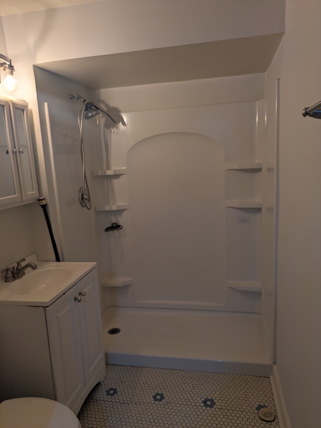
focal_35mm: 25
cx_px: 160
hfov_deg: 54.9
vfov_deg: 69.4
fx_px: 309
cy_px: 214
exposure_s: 1/40
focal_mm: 5.43
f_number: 1.89
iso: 59
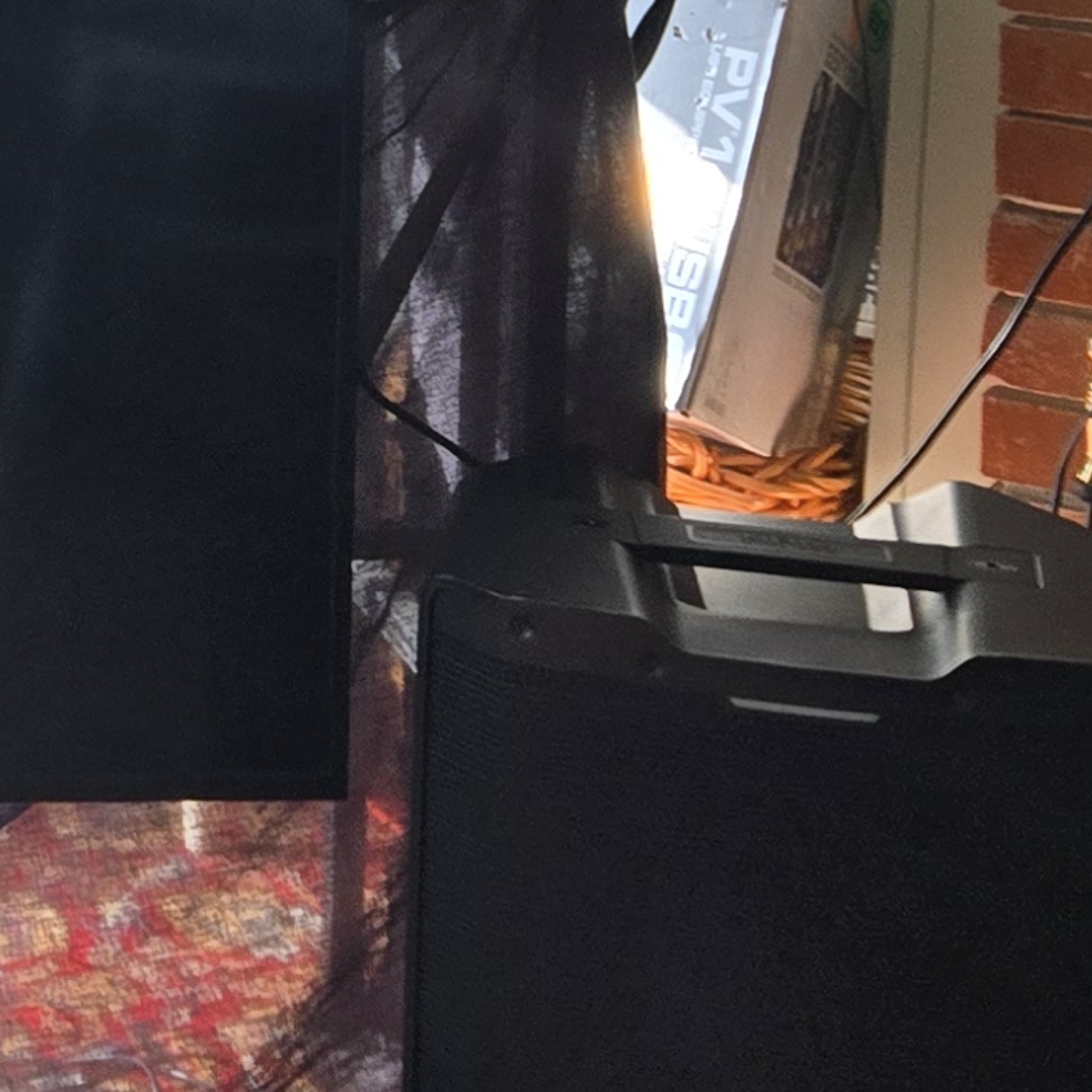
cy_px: -325
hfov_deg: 14.0
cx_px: -709
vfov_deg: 14.6
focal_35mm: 114
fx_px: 4069
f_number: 1.8
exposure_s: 1/180
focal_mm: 5.4
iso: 80
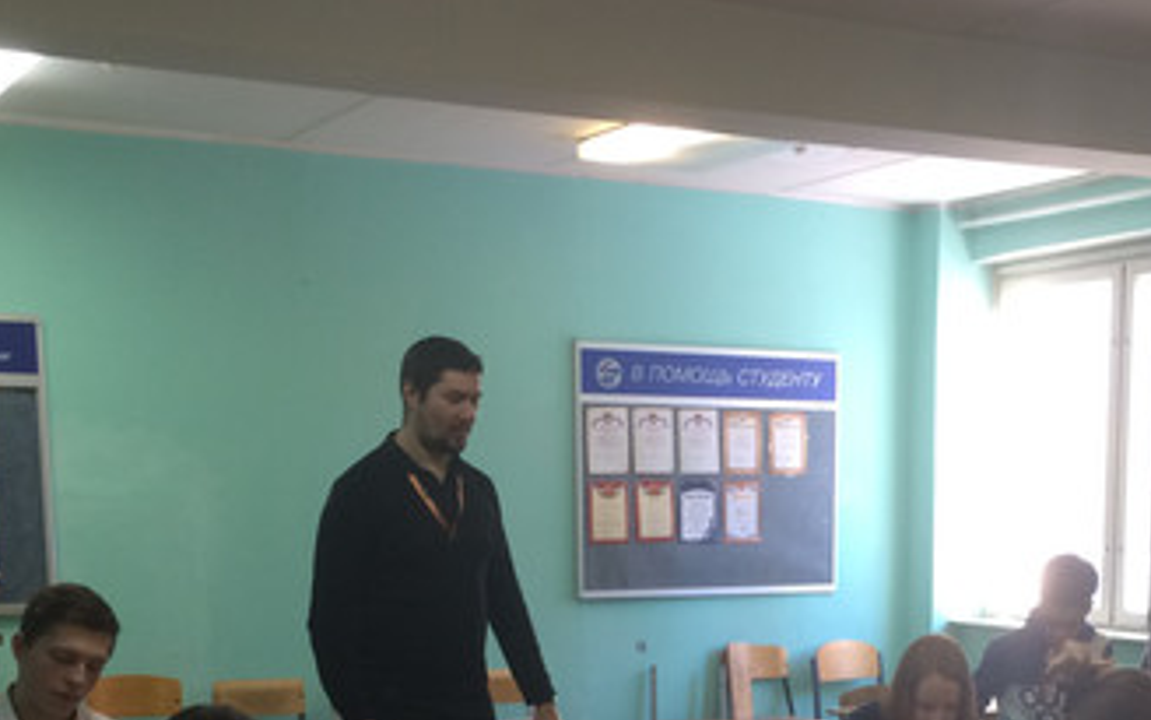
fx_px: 1882
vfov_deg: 20.7
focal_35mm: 60
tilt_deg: -8.8
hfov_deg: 33.7
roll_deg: +0.6
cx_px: 769
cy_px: 776
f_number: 2.2
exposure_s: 1/33
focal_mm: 4.15
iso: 80
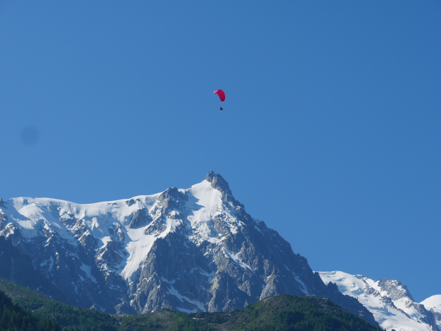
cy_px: 166
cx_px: 220
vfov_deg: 12.3
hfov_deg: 16.4
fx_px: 1529
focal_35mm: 120
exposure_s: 1/800
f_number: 7.1
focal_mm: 60
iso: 200
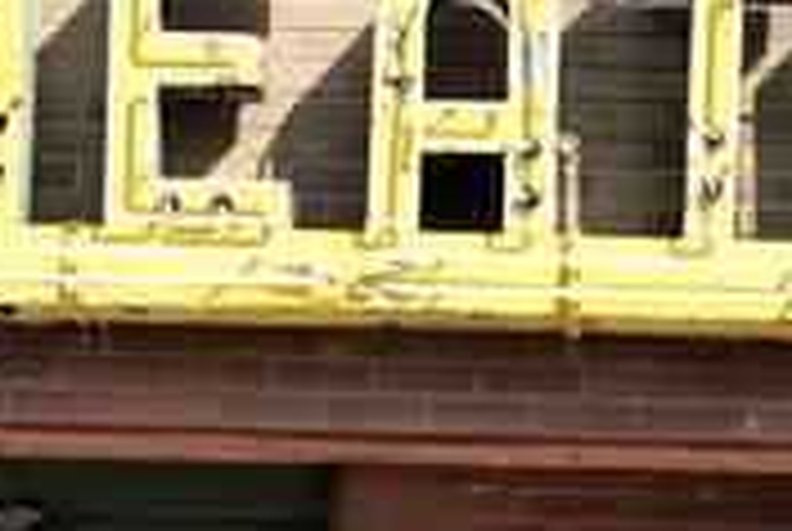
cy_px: 308
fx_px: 4124
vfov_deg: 7.4
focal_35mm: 187
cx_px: 436
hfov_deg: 11.0
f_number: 5
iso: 400
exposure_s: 1/1000
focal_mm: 55
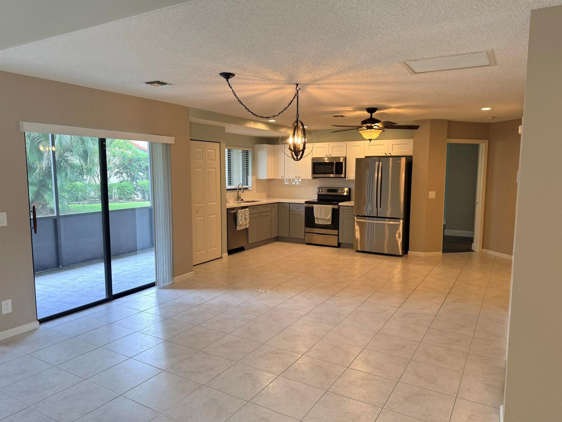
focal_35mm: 24
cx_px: 281
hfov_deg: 71.6
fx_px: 390
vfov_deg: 56.8
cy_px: 211
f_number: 1.78
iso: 125
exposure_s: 1/120
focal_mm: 6.76
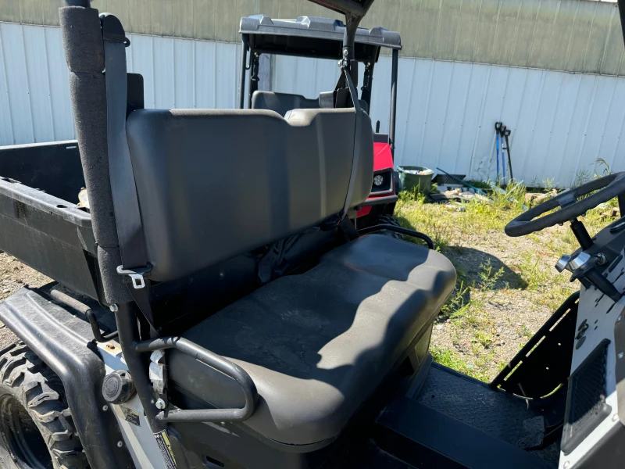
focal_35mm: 24
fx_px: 433
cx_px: 312
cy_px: 234
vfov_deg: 56.8
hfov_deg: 71.6
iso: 80
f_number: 1.78
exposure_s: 1/1339
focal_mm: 6.76
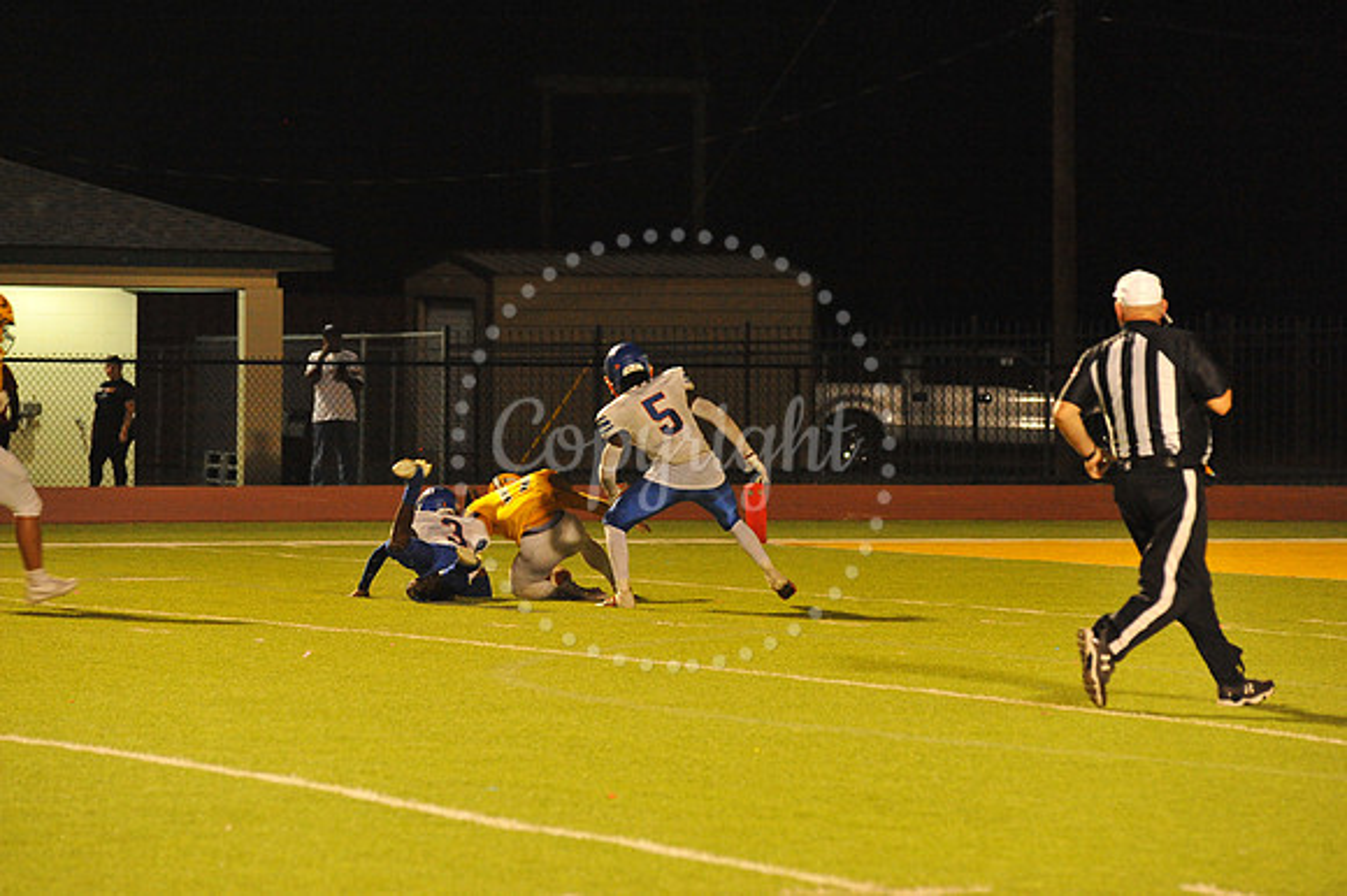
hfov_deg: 10.3
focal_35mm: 200
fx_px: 7479
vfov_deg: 6.9
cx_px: 674
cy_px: 448
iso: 6400
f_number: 5.6
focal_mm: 200
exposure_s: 1/200
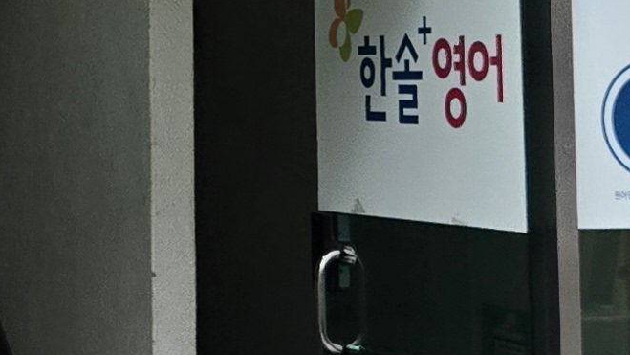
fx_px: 2540
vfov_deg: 7.8
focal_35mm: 152
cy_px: -190
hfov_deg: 14.0
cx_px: 22
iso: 125
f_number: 1.8
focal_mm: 5.4
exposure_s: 1/180
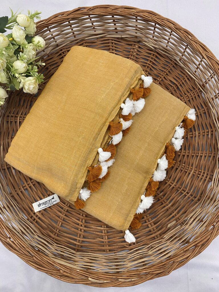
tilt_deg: -80.3
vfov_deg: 67.3
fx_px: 219
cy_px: 146
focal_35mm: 26
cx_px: 110
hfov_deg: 53.1
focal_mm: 4.25
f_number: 1.8
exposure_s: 1/50
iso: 64
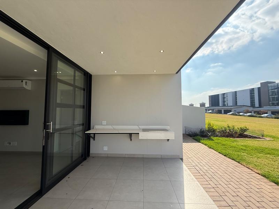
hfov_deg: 102.1
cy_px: 104
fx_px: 113
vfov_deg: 85.7
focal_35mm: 14
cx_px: 140
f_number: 2.2
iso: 64
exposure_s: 1/1087
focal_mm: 2.22
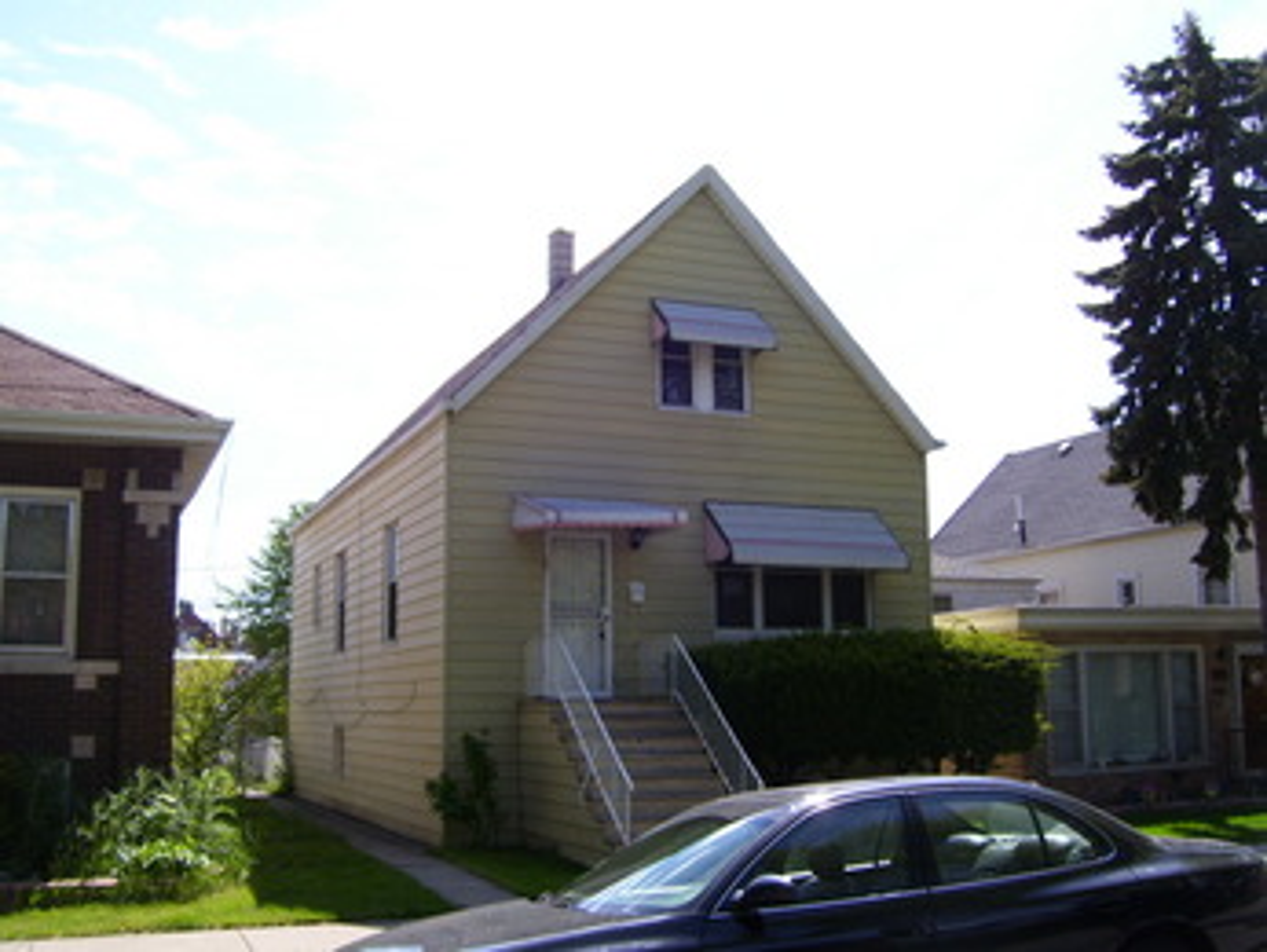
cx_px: 634
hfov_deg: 50.1
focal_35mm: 37
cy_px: 476
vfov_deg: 38.7
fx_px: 1355
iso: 80
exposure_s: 1/250
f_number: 4.8
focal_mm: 6
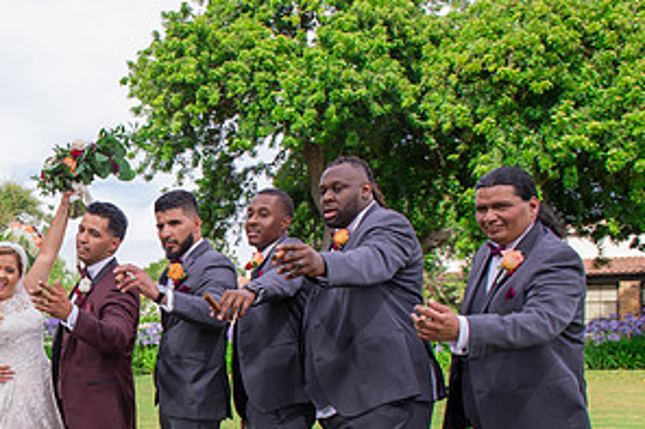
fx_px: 842
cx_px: 28
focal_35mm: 47
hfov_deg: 38.2
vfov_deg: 28.0
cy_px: 351
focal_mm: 24
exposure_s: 1/250
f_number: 7.1
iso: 400
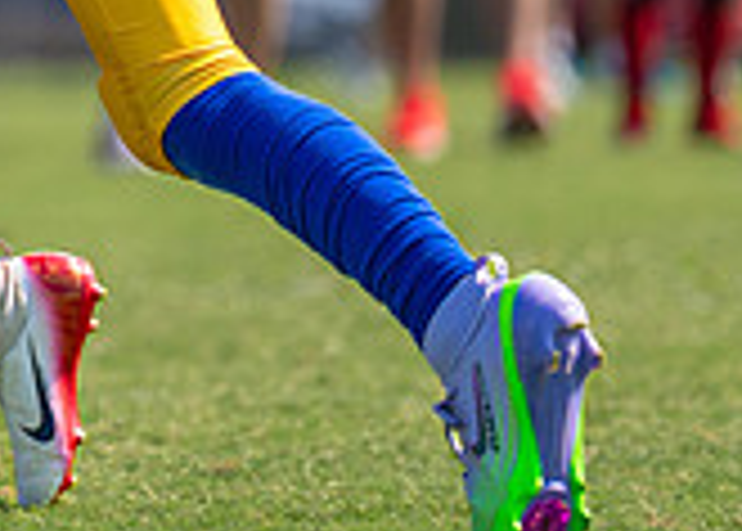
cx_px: -572
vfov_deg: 1.8
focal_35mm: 798
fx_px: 16823
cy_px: -412
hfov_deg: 2.5
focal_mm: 164
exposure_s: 1/2000
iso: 100
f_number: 2.8
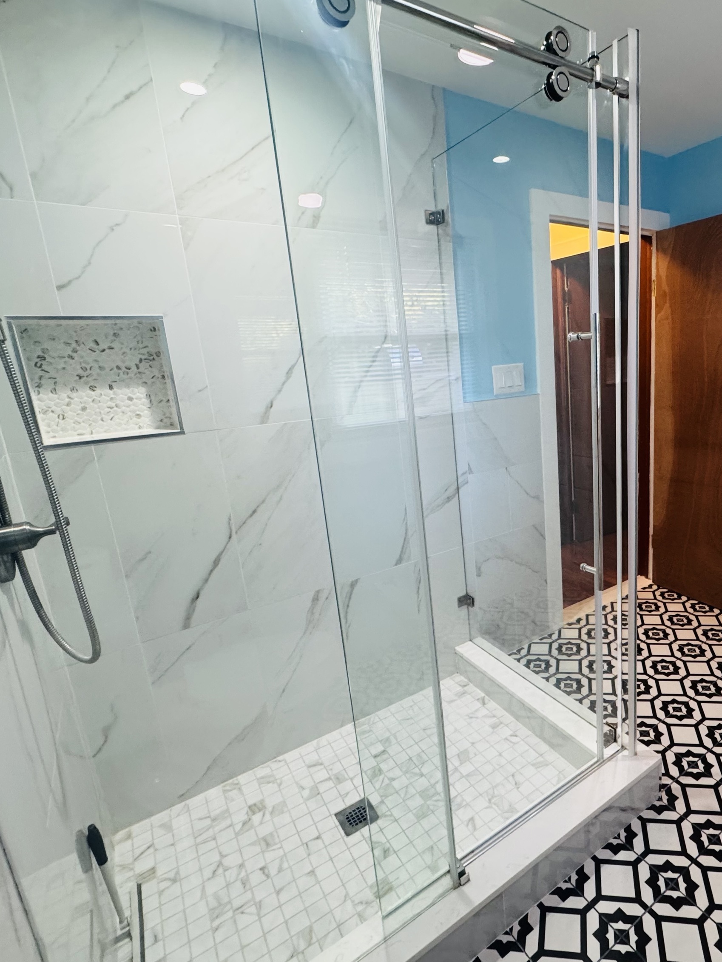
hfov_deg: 65.8
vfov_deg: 84.7
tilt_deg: -13.2
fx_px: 528
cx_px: 510
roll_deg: +2.7
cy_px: 478
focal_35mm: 19
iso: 250
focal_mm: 2.22
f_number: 2.2
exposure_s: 1/60
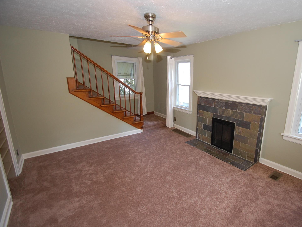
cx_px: 178
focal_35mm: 17
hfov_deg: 90.1
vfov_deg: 74.7
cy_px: 109
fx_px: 148
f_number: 4
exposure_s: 1/60
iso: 400
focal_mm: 10
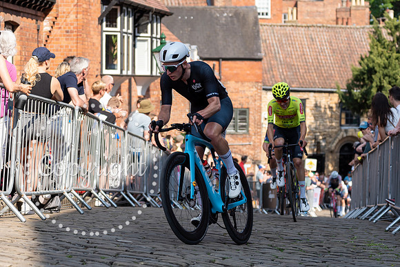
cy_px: 65
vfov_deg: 13.0
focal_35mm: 105
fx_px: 1165
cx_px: 156
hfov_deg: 19.4
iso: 100
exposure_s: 1/1250
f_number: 2.8
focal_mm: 63
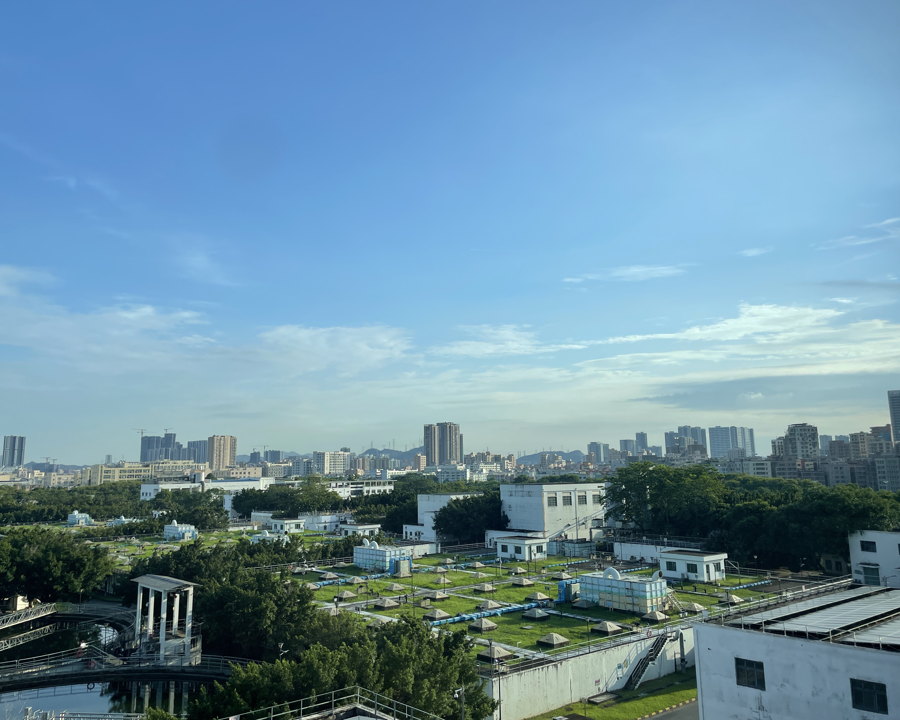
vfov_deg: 51.5
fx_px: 746
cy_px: 349
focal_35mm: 28
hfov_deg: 62.2
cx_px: 457
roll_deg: +1.0
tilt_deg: +9.7
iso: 32
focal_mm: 4.2
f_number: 1.6
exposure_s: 1/1825
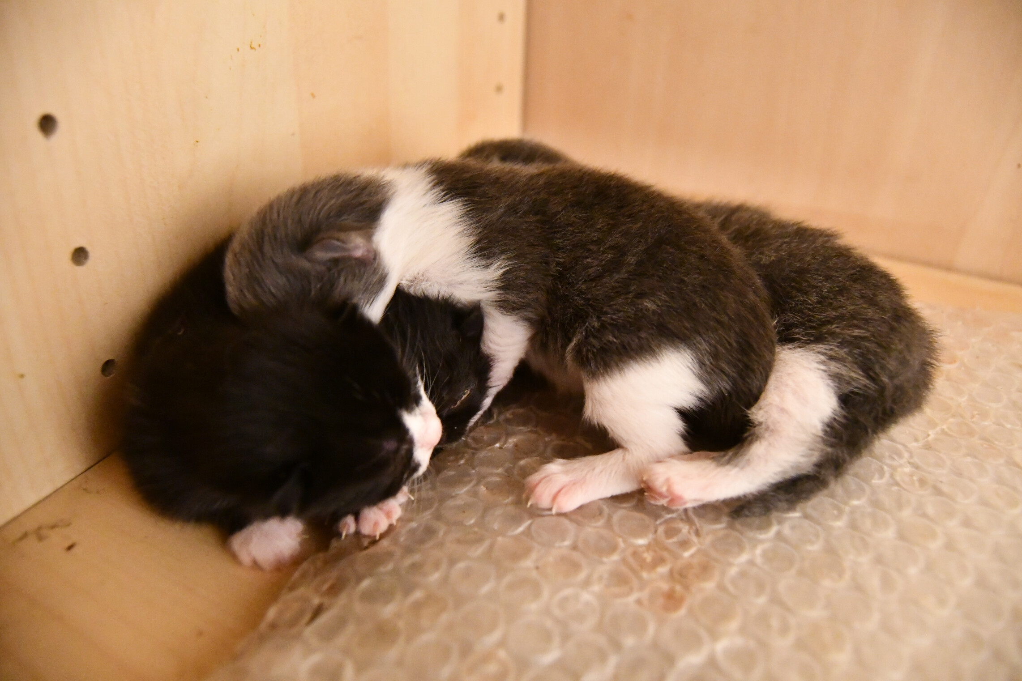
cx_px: 511
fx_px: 766
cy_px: 340
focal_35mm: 27
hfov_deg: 67.4
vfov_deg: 47.9
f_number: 3.5
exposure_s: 1/60
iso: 8000
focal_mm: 18
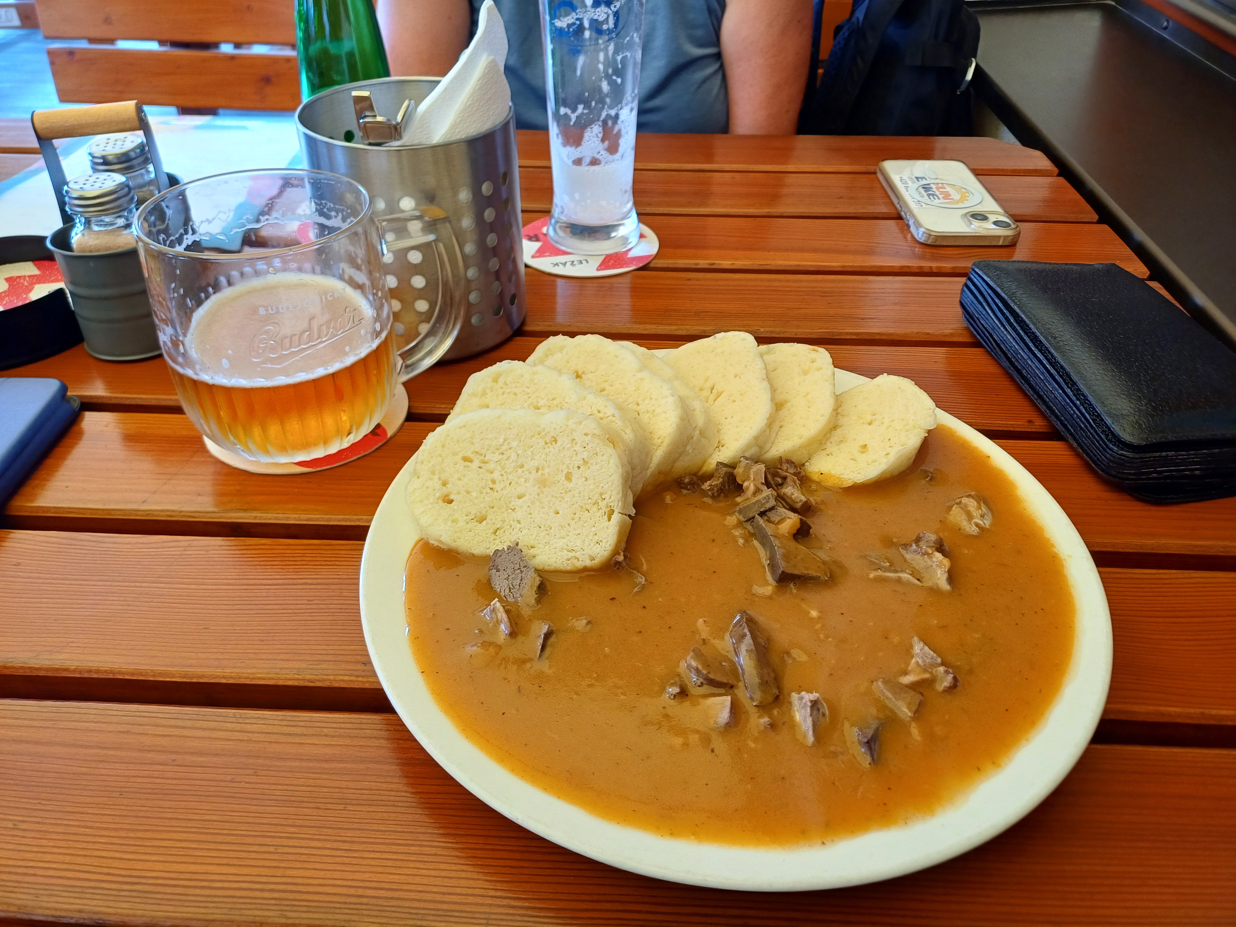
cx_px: 618
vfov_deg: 54.9
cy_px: 464
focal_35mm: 25
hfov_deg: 69.4
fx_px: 893
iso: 50
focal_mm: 4.65
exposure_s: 1/50
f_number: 1.8
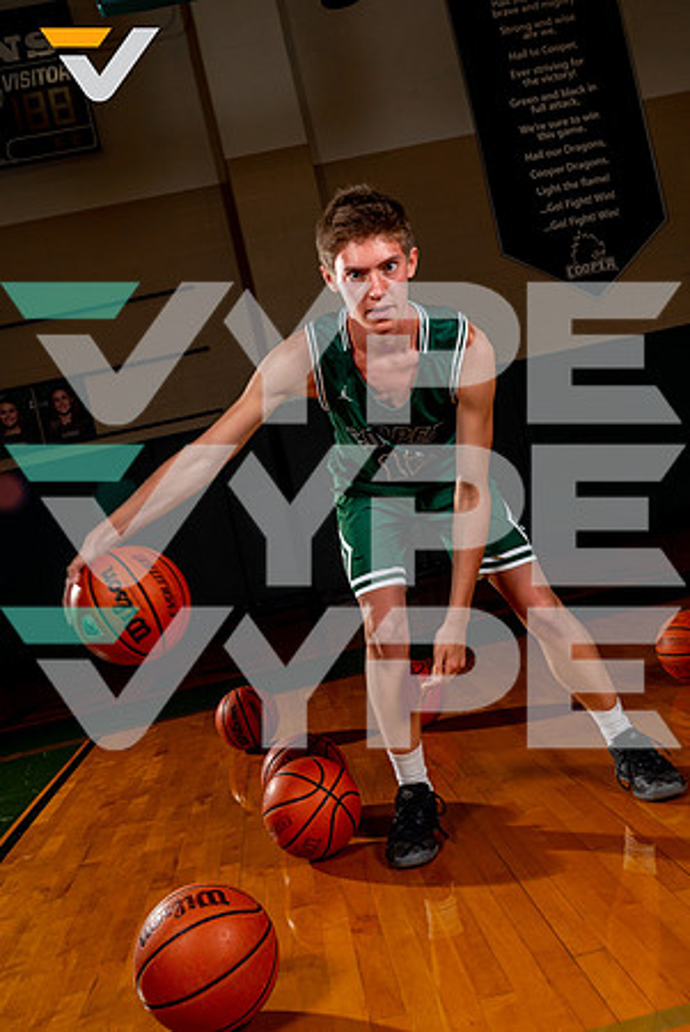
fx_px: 1004
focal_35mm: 35
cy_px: 516
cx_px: 345
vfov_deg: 54.4
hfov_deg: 37.9
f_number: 8
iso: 125
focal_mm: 35
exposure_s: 1/125
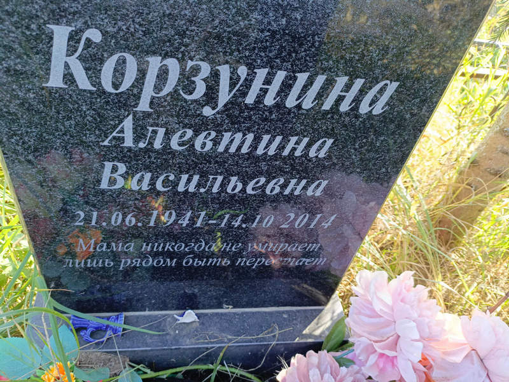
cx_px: 254
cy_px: 191
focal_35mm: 25
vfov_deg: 54.9
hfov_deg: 69.4
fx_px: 368
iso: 240
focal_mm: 4.76
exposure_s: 1/100
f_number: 1.69
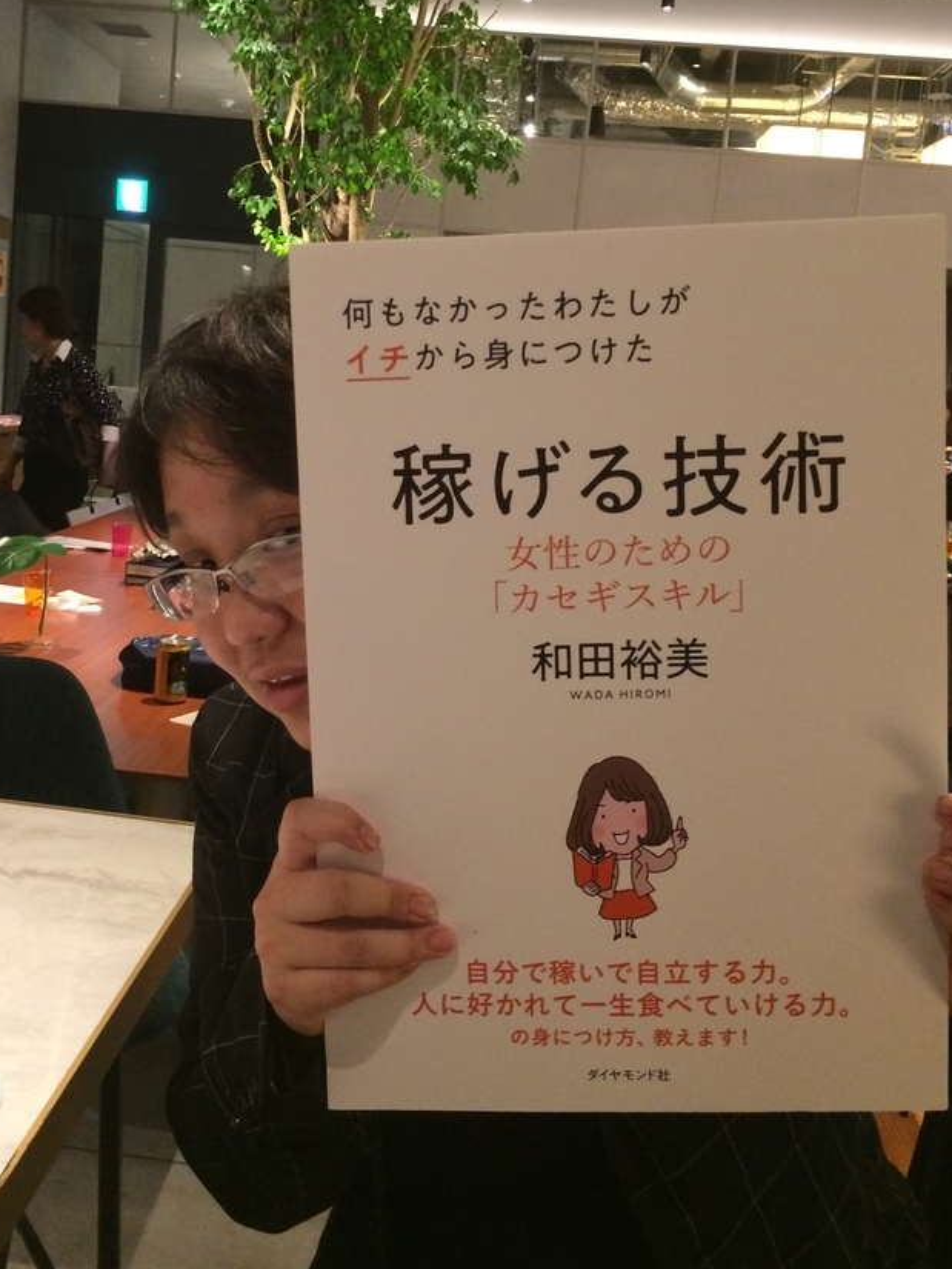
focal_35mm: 36
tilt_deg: -6.8
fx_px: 1320
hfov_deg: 39.5
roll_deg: -3.2
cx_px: 369
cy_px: 508
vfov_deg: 51.0
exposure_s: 1/30
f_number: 2.2
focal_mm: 4.15
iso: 250
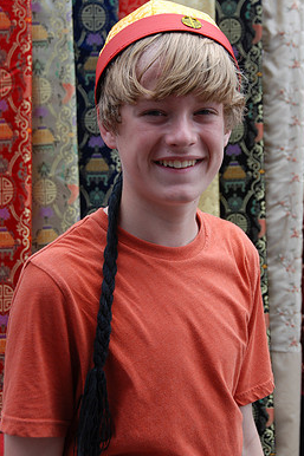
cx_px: 173
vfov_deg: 22.4
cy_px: 230
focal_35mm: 91
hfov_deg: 15.0
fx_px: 1154
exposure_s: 1/200
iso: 200
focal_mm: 52
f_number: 7.1
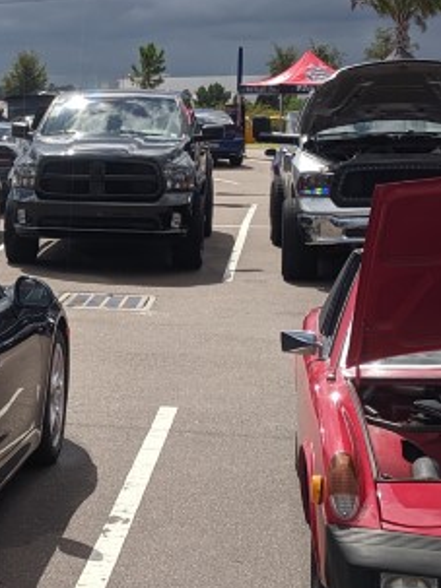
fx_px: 1496
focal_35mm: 88
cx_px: -198
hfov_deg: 15.6
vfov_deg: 22.2
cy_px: 237
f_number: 2
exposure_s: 1/2451
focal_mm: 4.67
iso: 50
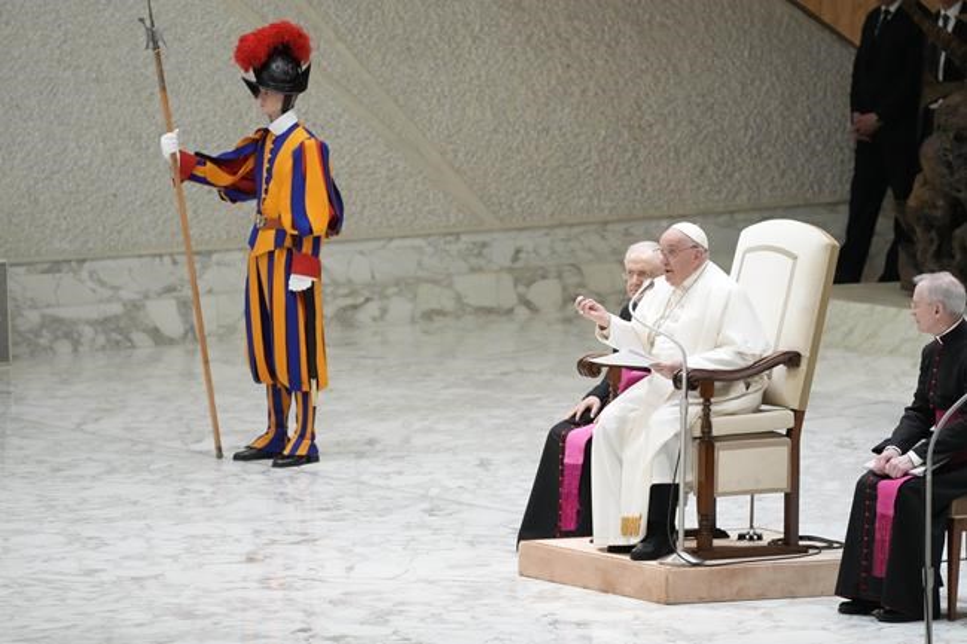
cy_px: 322
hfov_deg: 7.4
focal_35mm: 279
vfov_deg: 4.9
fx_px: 7492
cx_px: 484
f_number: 5.6
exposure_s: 1/400
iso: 6400
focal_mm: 279
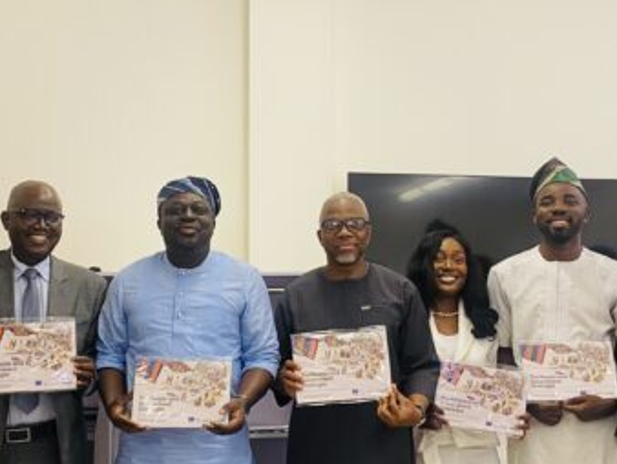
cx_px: 277
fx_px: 1052
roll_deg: -0.2
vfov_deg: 24.8
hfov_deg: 32.7
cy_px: 263
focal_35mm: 59
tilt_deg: +7.1
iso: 125
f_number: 1.8
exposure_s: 1/50
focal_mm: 4.25
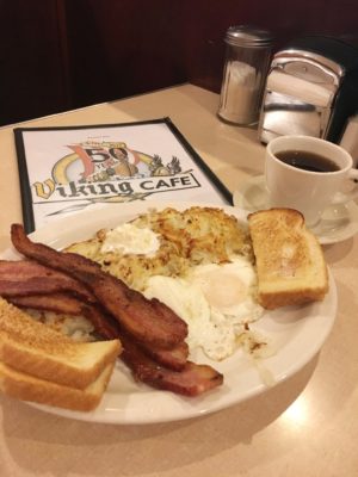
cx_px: 179
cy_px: 238
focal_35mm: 29
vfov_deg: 61.7
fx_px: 400
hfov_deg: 48.2
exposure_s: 1/15
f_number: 2.2
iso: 250
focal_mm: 4.15
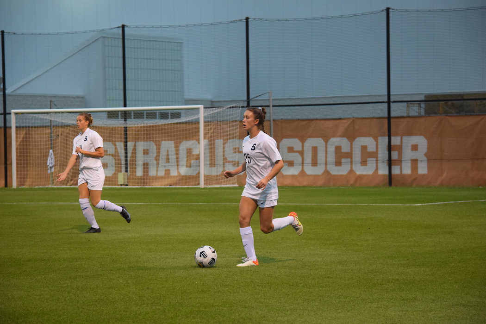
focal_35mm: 129
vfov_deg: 10.6
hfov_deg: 15.9
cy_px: 162
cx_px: 243
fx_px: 1741
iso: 2200
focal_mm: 86
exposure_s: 1/500
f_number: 4.5
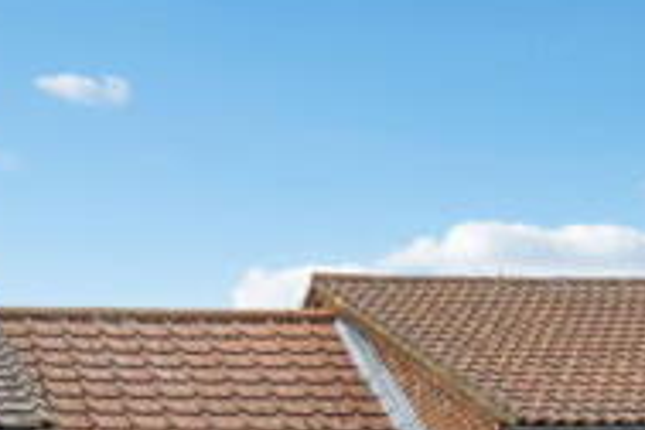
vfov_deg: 12.5
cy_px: 643
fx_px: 1863
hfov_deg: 18.6
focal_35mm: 104
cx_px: -135
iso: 640
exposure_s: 1/320
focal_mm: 30
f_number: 5.6
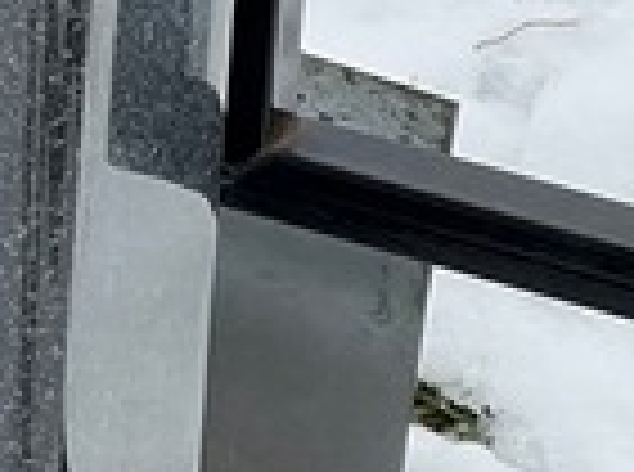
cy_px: -274
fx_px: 8002
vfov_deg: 3.4
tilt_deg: -31.4
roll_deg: +2.5
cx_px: -1021
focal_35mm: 438
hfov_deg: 4.4
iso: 64
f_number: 2.8
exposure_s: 1/99
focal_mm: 9
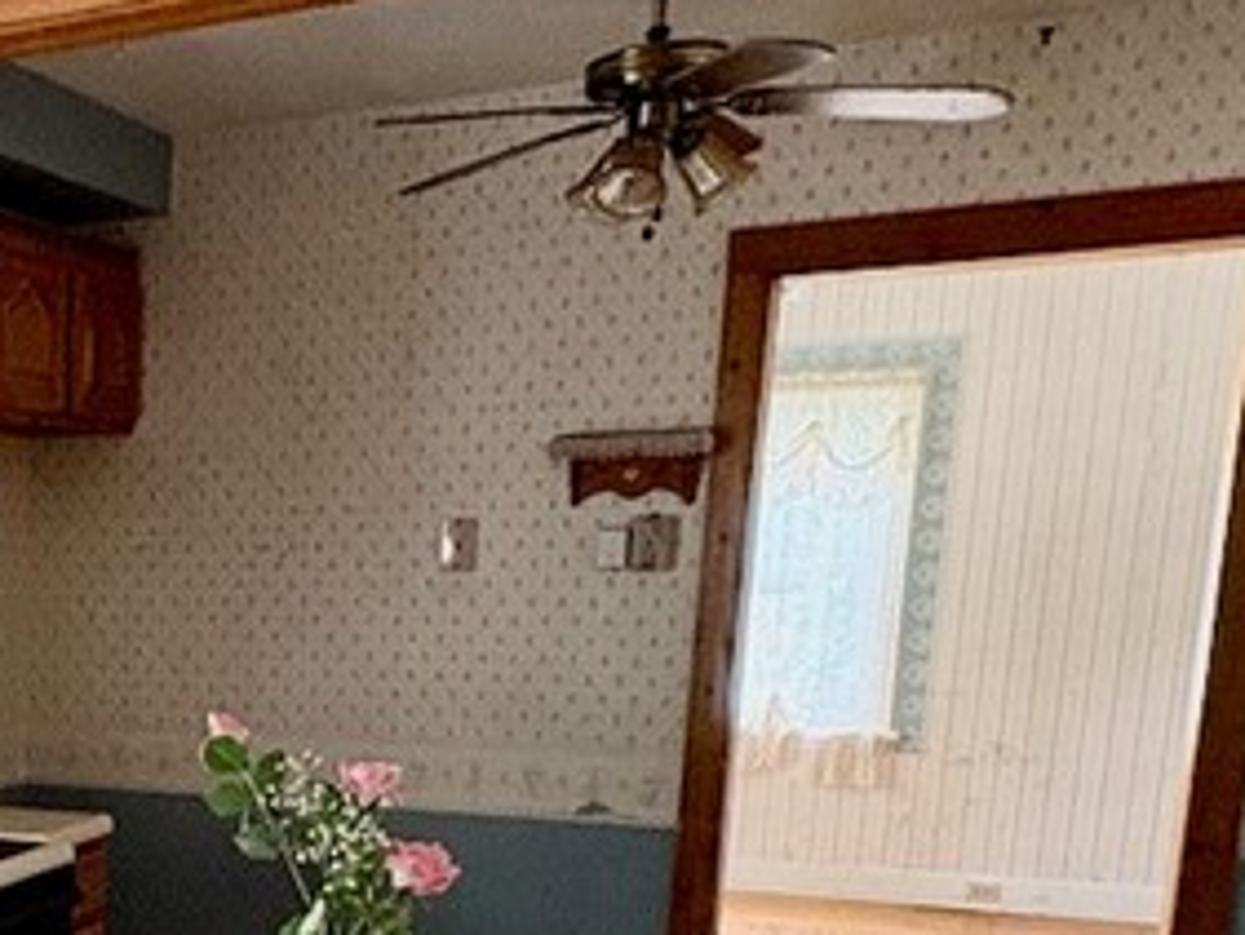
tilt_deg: -11.3
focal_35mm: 51
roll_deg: +1.4
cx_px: -173
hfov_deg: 32.3
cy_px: 913
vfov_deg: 27.1
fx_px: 1835
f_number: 2.2
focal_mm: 2.22
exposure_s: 1/60
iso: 400
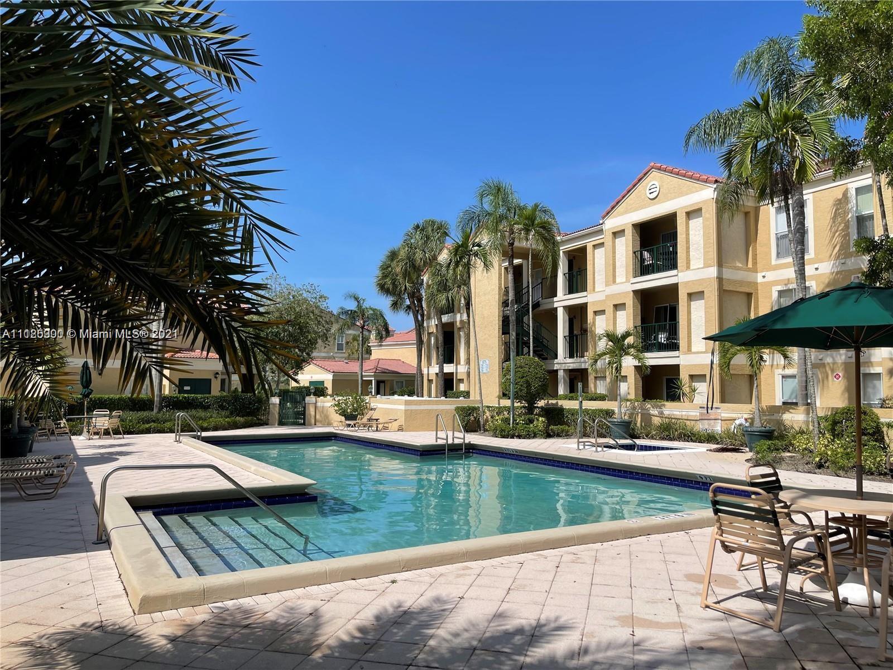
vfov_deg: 53.1
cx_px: 446
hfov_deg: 67.3
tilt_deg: +4.8
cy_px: 335
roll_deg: -0.4
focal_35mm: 26
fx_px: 671
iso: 32
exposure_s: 1/4902
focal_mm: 5.1
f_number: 1.6
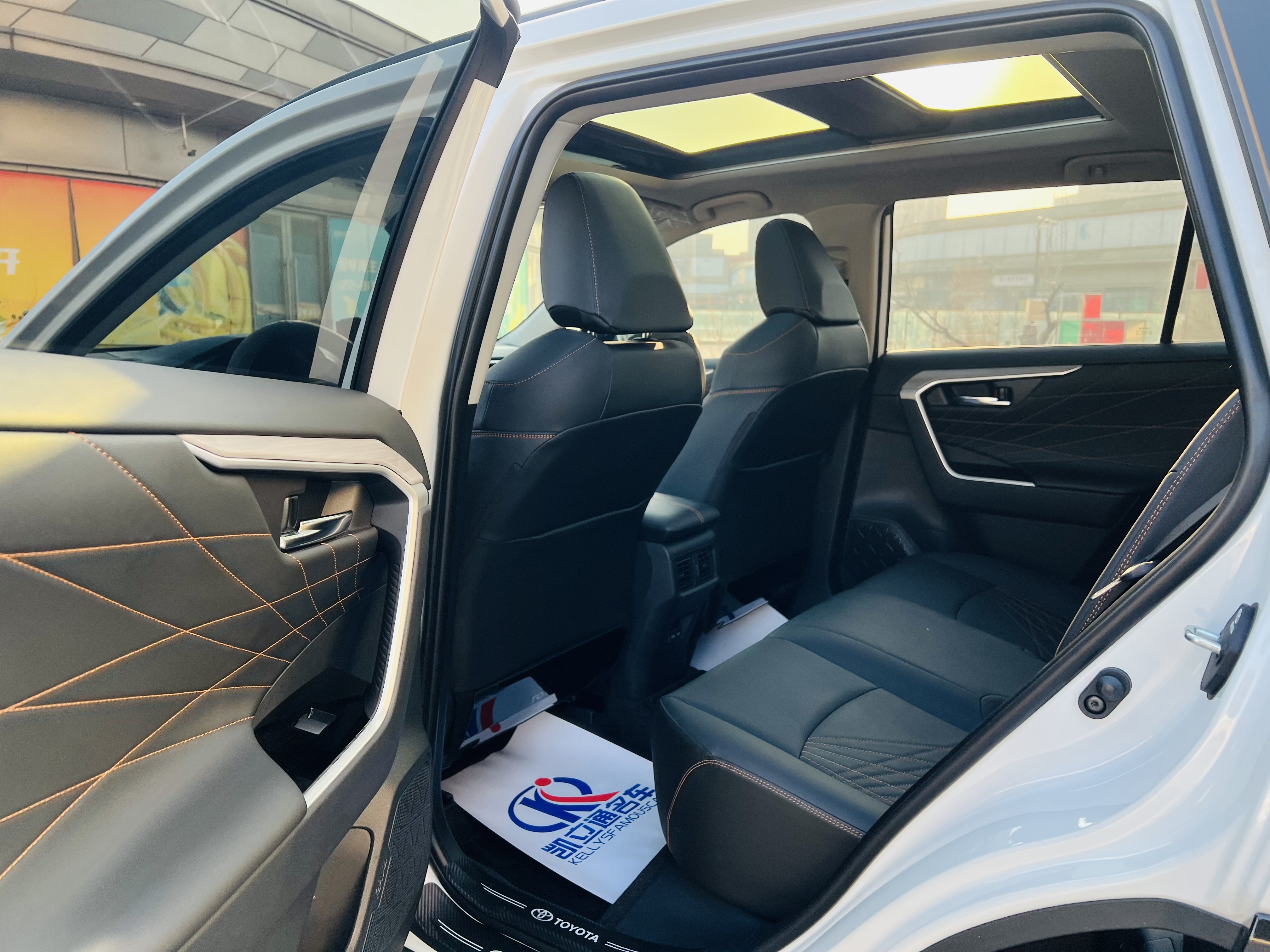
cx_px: 635
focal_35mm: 26
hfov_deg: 67.3
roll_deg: +0.0
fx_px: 954
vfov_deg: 53.1
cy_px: 476
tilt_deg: -10.2
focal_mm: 5.7
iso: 40
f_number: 1.5
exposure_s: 1/226
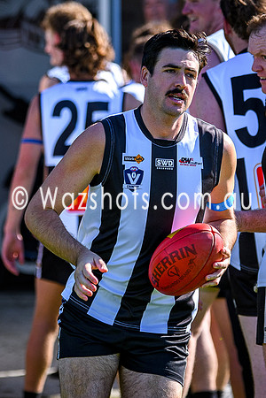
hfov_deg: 2.9
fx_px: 5281
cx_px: 181
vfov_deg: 4.3
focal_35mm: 477
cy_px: 186
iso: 220
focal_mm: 135
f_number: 2.8
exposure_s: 1/2500
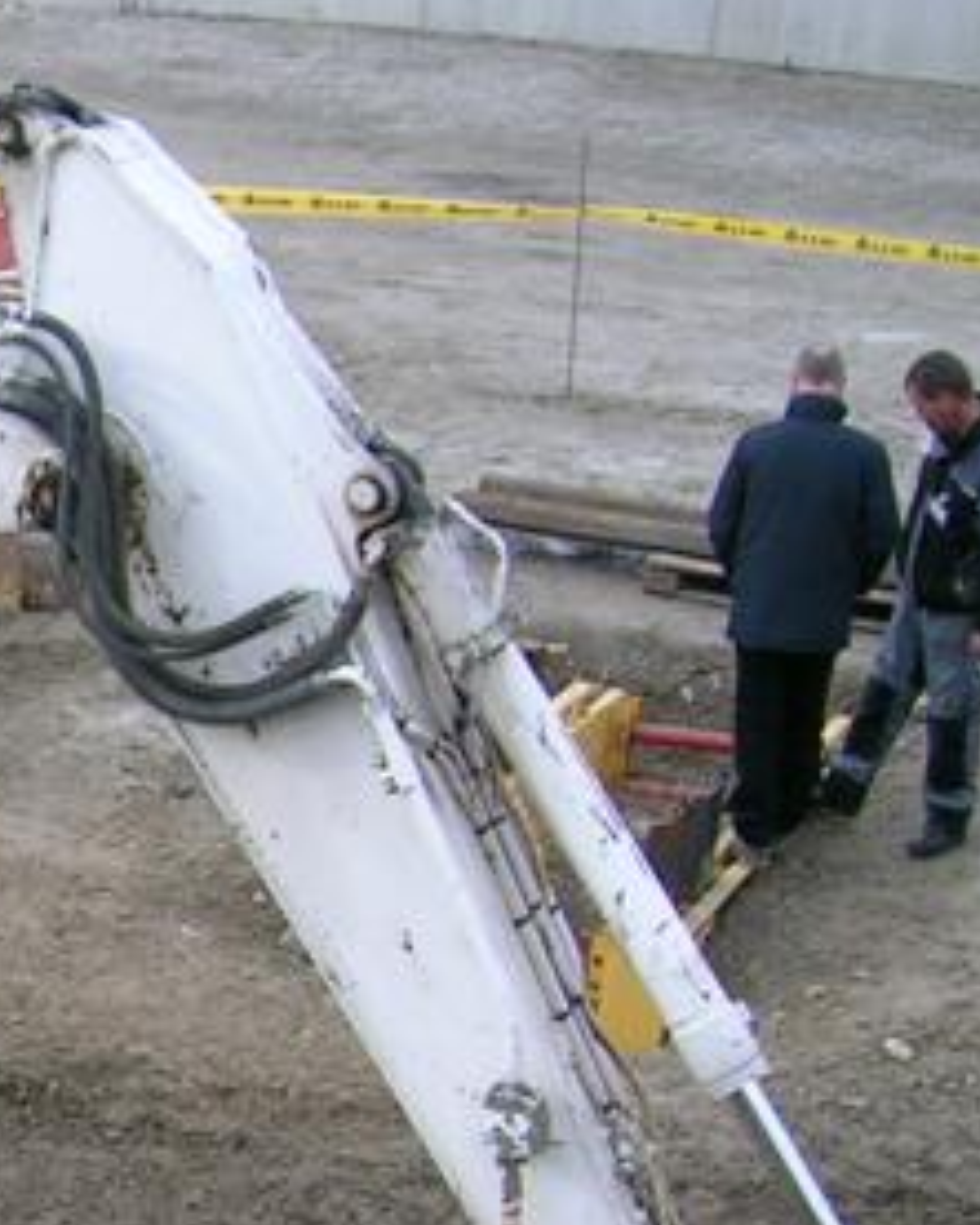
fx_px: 3587
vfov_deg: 18.9
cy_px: 1176
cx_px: -705
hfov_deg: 14.0
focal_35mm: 99
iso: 50
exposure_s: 1/301
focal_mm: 5.4
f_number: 2.8
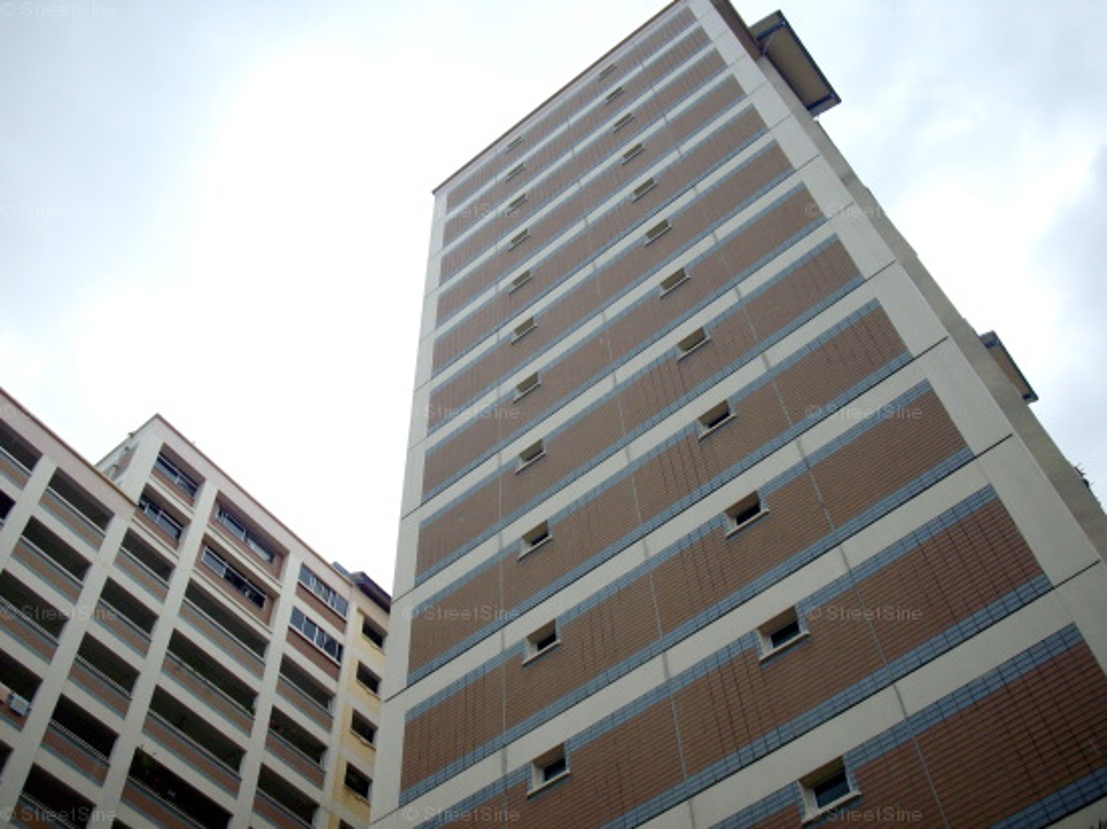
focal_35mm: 37
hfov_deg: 50.2
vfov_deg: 38.6
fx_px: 1183
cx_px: 554
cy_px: 414
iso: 80
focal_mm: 6.2
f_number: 5.6
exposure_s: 1/320
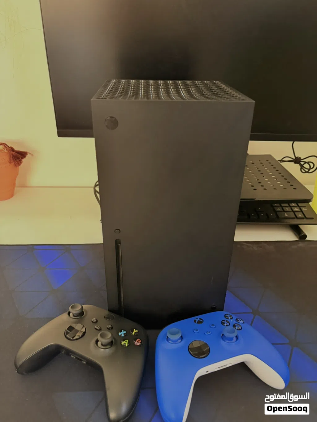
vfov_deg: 67.3
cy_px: 211
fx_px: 317
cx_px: 158
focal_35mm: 26
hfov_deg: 53.1
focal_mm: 5.96
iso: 640
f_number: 1.6
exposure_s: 1/40
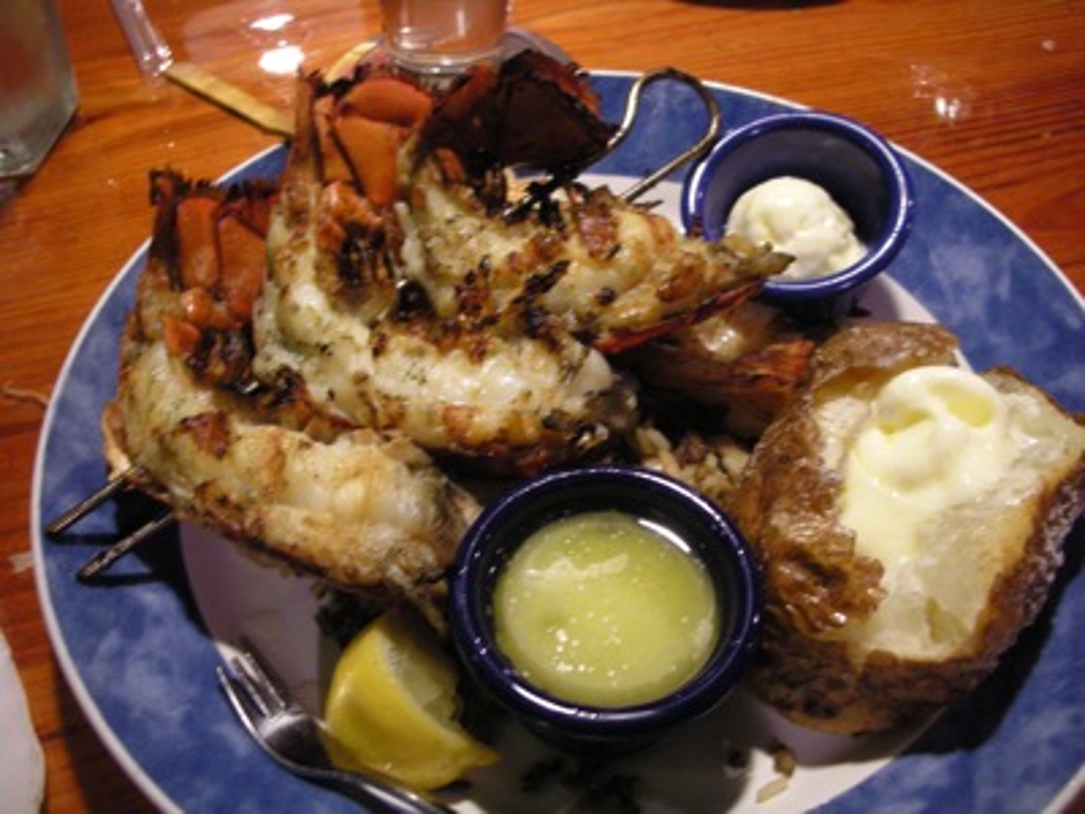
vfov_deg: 40.7
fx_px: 1097
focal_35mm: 35
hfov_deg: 52.6
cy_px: 407
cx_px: 542
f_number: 2.8
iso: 200
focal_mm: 5.8
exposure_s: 1/11
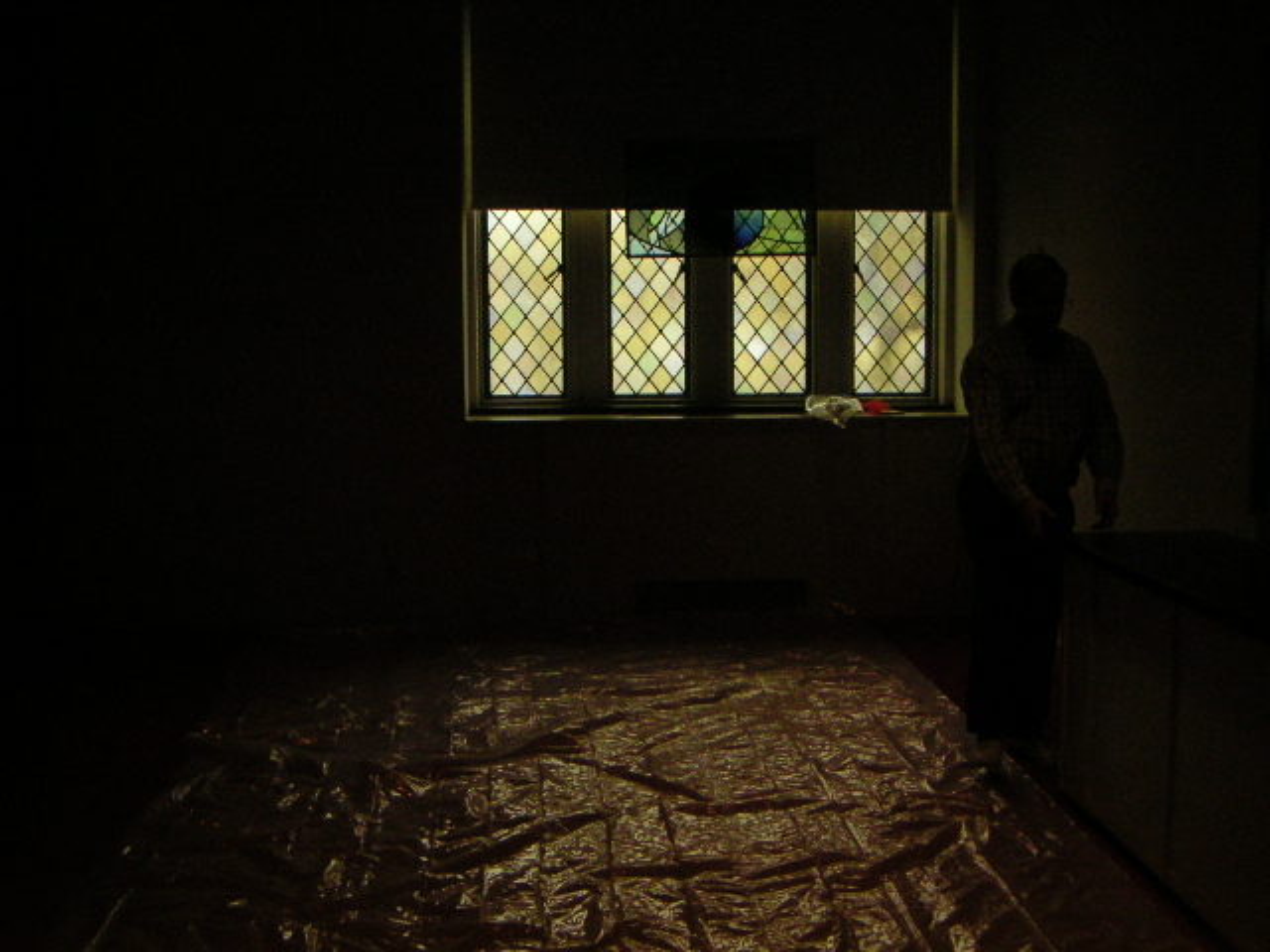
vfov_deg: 36.0
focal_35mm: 40
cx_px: 635
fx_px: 1468
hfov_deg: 46.8
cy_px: 476
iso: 400
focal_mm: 5.3
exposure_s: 1/500
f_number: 2.9
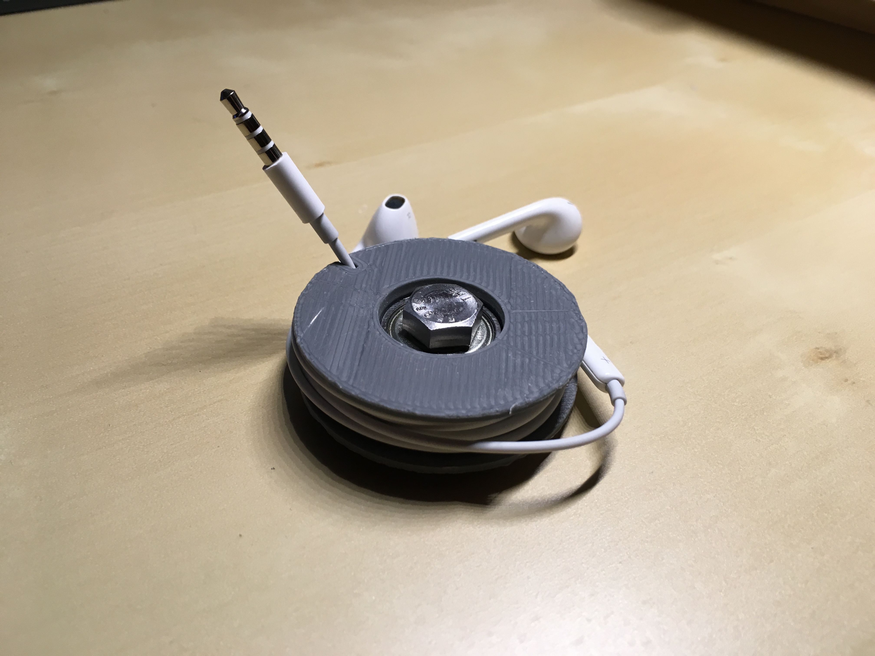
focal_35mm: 29
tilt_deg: -39.2
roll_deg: -6.9
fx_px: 733
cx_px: 438
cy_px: 328
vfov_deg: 48.2
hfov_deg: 61.7
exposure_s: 1/30
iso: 64
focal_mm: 4.15
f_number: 2.2
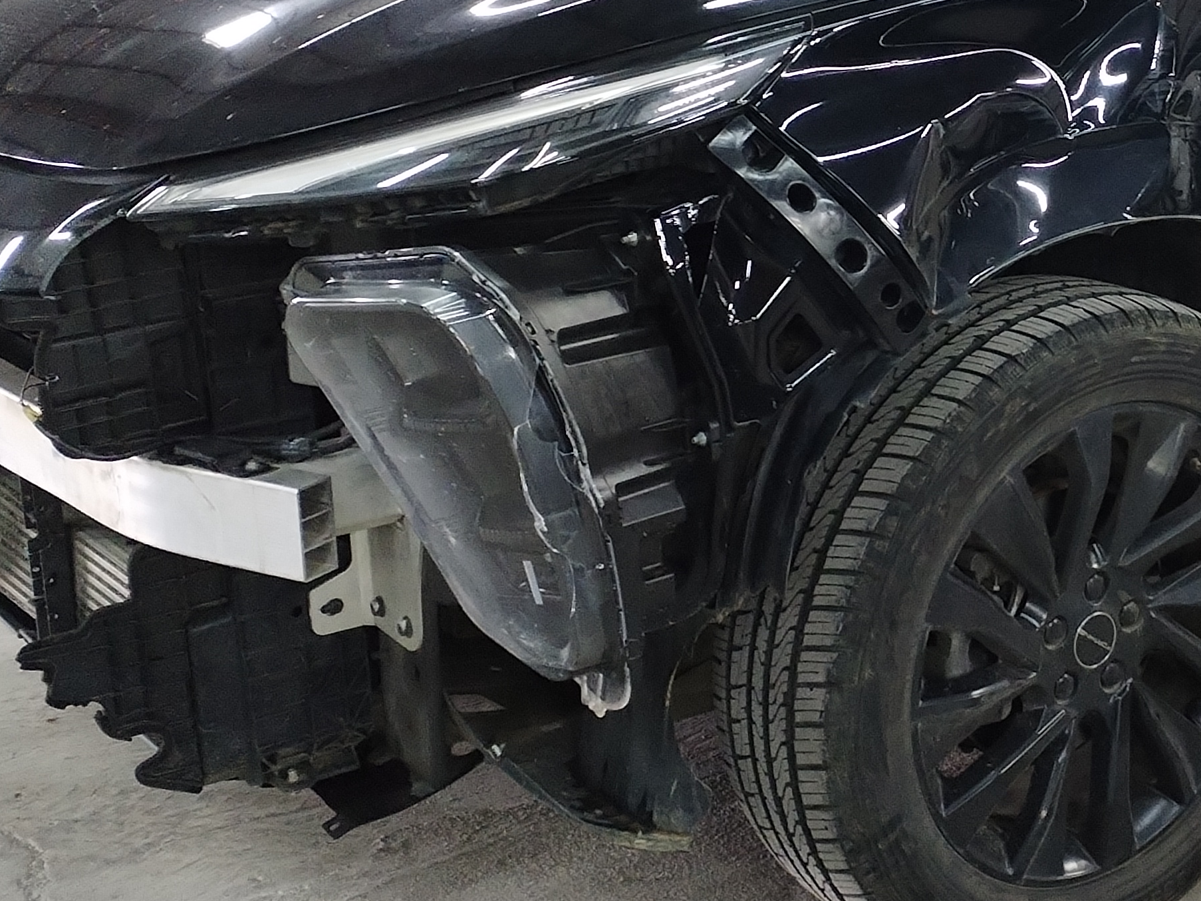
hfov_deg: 25.6
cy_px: 230
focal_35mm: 74
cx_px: 1060
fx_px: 2567
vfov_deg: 19.8
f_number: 1.8
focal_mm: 4.75
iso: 1191
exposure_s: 1/25
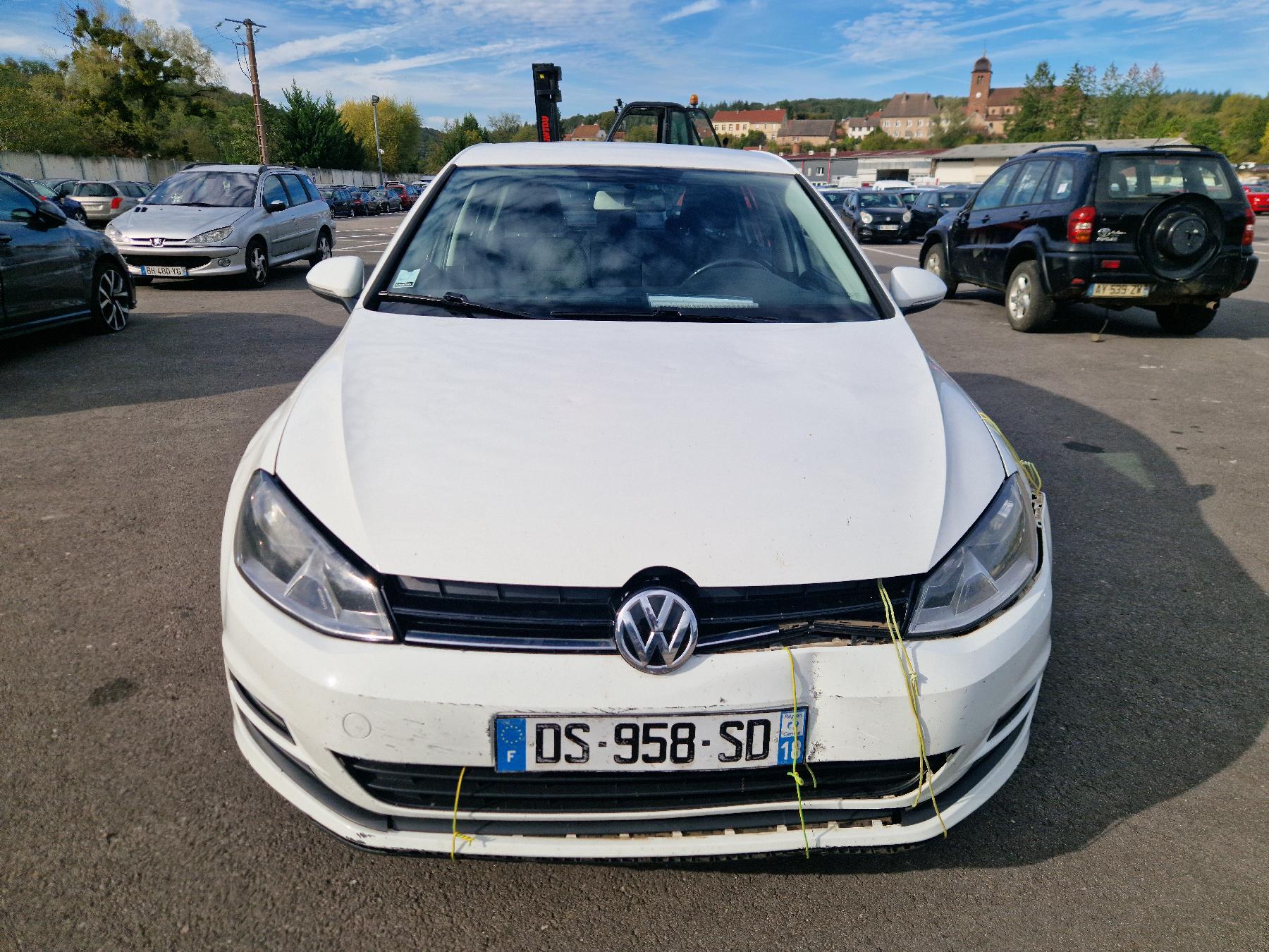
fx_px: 843
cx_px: 634
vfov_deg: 58.9
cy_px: 476
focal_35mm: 23
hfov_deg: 73.9
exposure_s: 1/2500
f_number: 1.8
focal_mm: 5.4
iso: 50
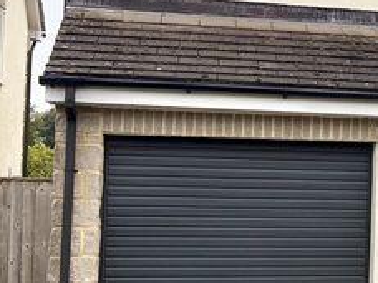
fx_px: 1278
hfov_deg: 14.5
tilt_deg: +3.1
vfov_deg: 12.7
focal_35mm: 117
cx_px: 713
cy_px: 151
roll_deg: +0.0
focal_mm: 5.96
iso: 50
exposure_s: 1/791
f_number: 1.6
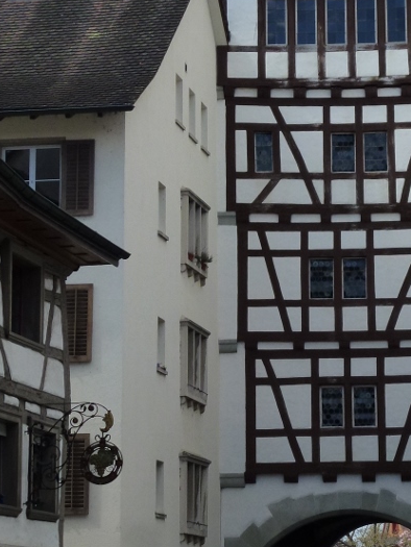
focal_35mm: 119
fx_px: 1883
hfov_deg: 12.4
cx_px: 337
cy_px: 203
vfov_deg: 16.5
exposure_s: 1/640
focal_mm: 10.9
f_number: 4.5
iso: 160
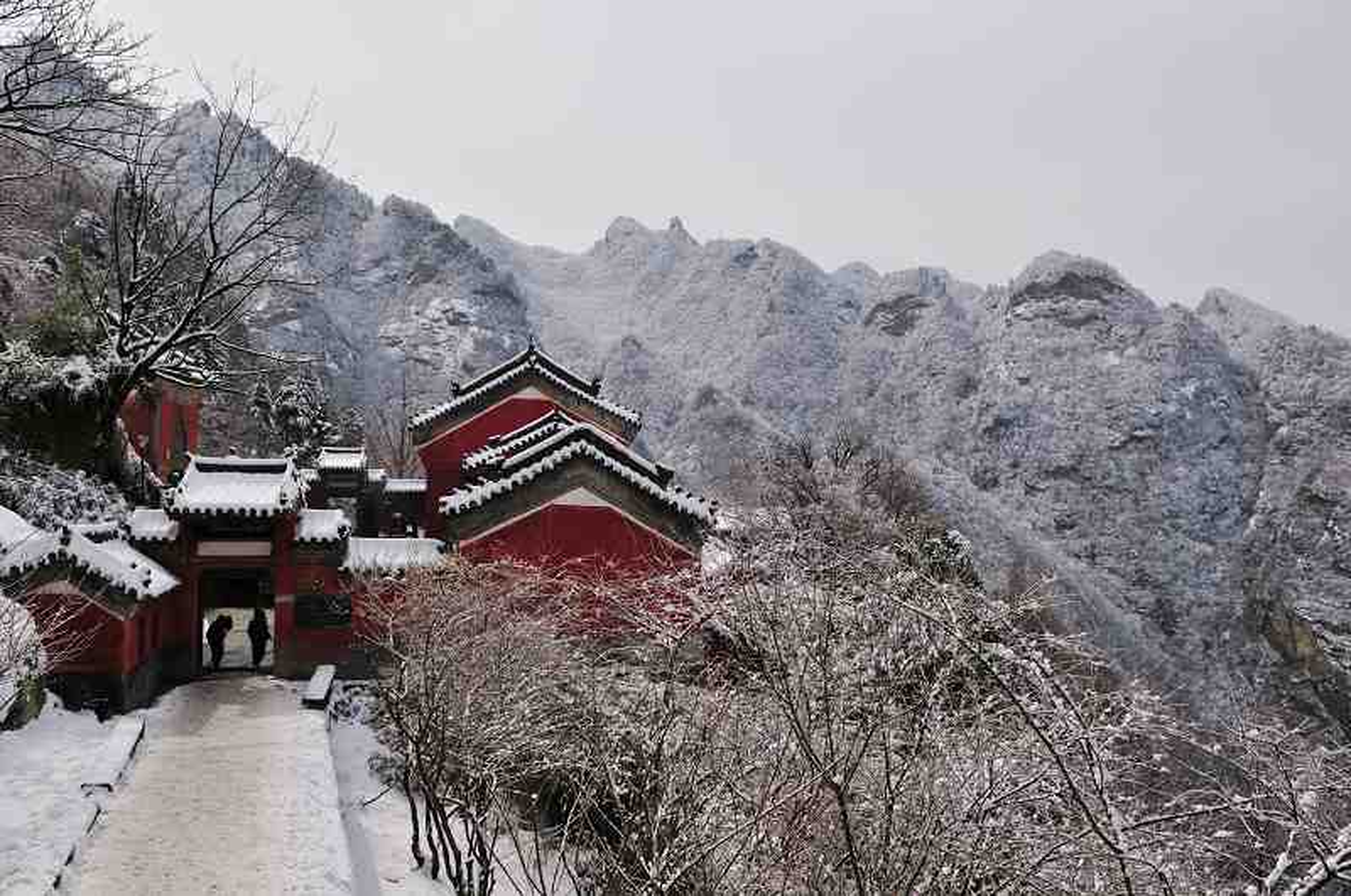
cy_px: 448
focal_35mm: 33
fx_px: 1237
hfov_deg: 57.3
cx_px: 676
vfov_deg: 39.9
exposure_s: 1/2000
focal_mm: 22
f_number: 5.6
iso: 200
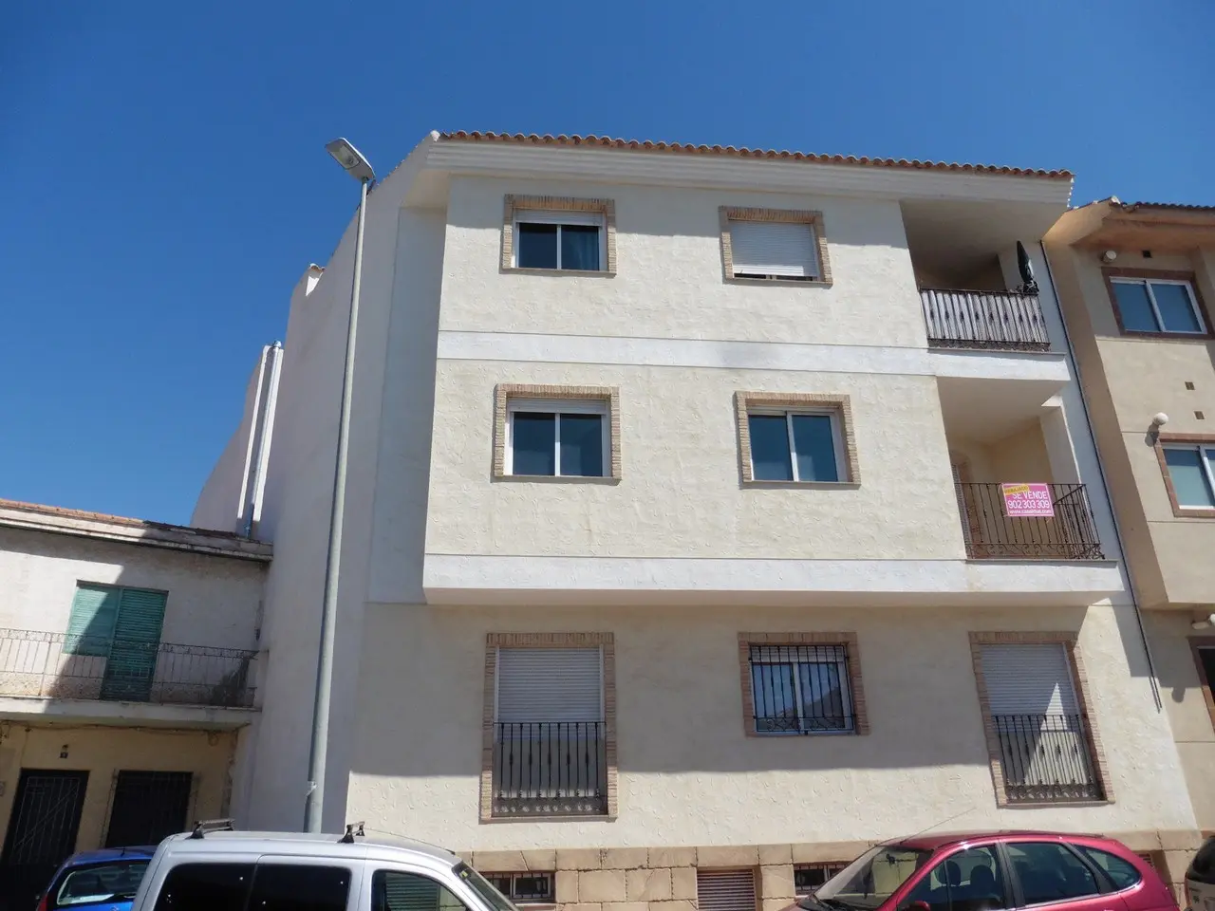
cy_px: 456
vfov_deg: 56.8
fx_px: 842
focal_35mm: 24
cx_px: 608
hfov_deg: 71.6
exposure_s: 1/2000
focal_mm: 4.3
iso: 100
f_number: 3.3
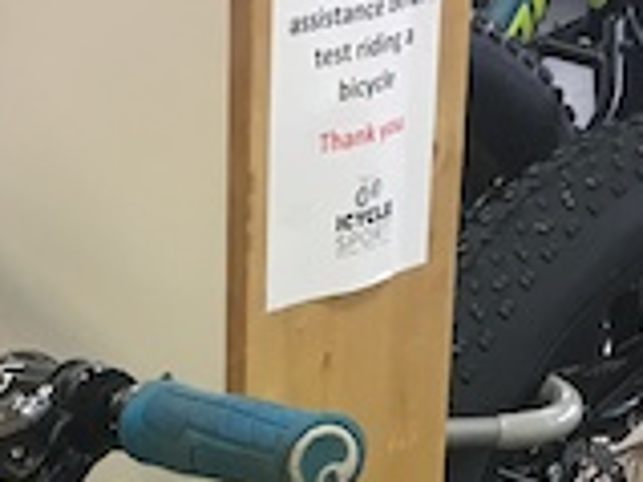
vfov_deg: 9.3
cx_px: 146
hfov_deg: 13.5
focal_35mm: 146
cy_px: 1090
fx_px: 2710
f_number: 2.2
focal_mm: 4.15
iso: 64
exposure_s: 1/30
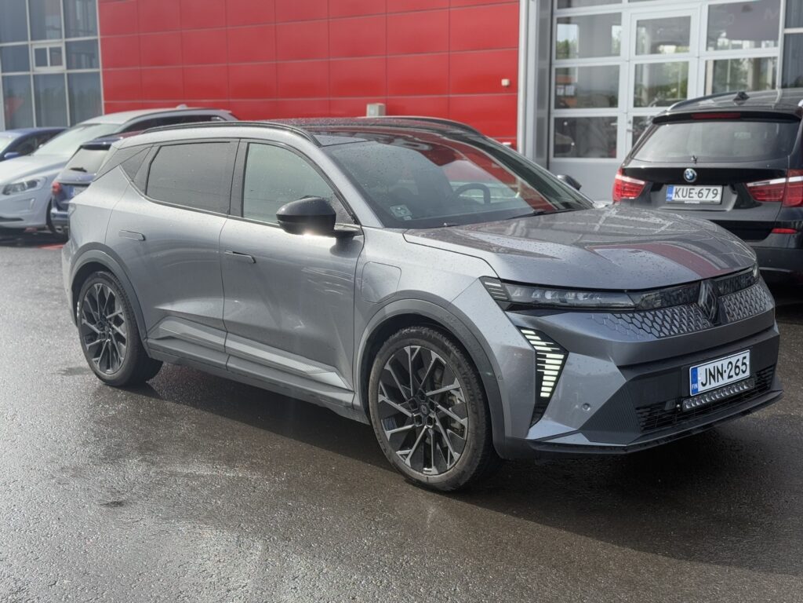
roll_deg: +0.2
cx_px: 402
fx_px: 1113
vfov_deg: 30.3
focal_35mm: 48
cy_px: 302
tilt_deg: -8.9
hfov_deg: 39.7
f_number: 1.78
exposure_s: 1/1931
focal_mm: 6.76
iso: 64
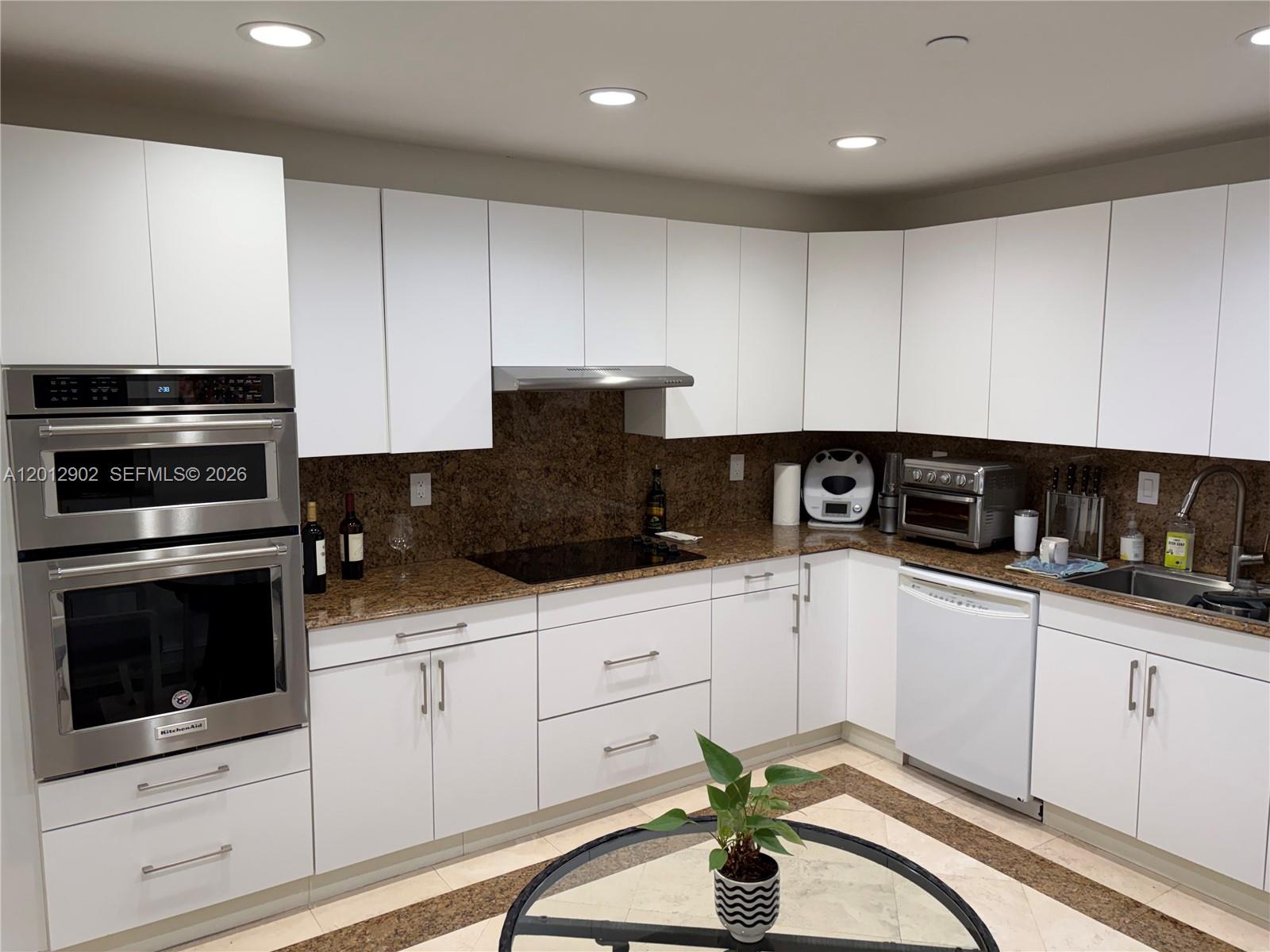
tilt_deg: -8.9
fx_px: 954
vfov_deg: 53.1
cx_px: 635
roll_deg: -0.2
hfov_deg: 67.3
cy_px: 476
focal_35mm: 26
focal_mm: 5.96
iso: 125
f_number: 1.6
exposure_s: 1/120
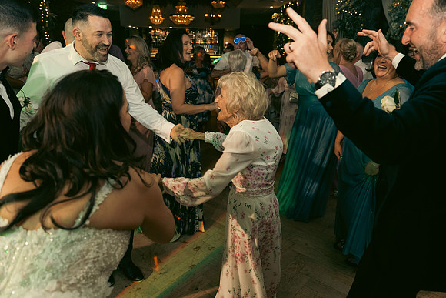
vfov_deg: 49.6
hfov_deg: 69.4
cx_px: 223
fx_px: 322
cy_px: 149
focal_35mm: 26
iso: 2500
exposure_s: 1/160
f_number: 3.5
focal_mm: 26
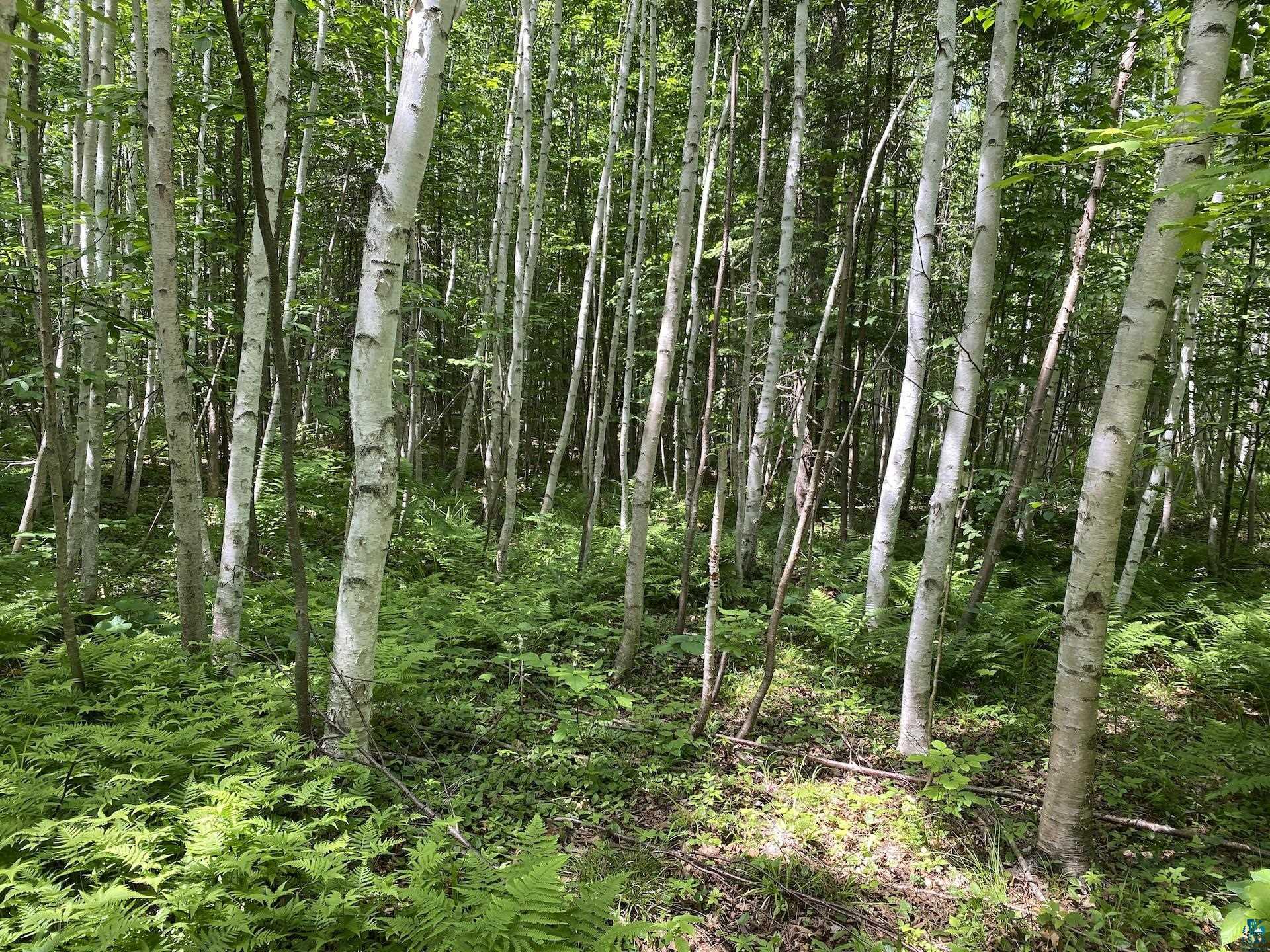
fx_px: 954
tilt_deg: -6.5
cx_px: 635
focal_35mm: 26
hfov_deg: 67.3
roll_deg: -0.4
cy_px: 476
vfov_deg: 53.1
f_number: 1.8
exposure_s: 1/121
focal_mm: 4.25
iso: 50
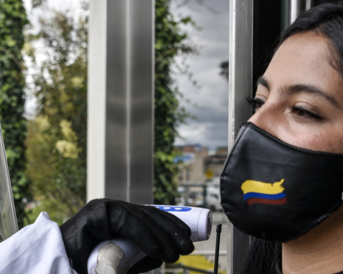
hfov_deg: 23.3
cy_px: 224
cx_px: 147
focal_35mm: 82
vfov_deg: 18.5
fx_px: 832
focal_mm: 42
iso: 200
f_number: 8
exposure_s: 1/640
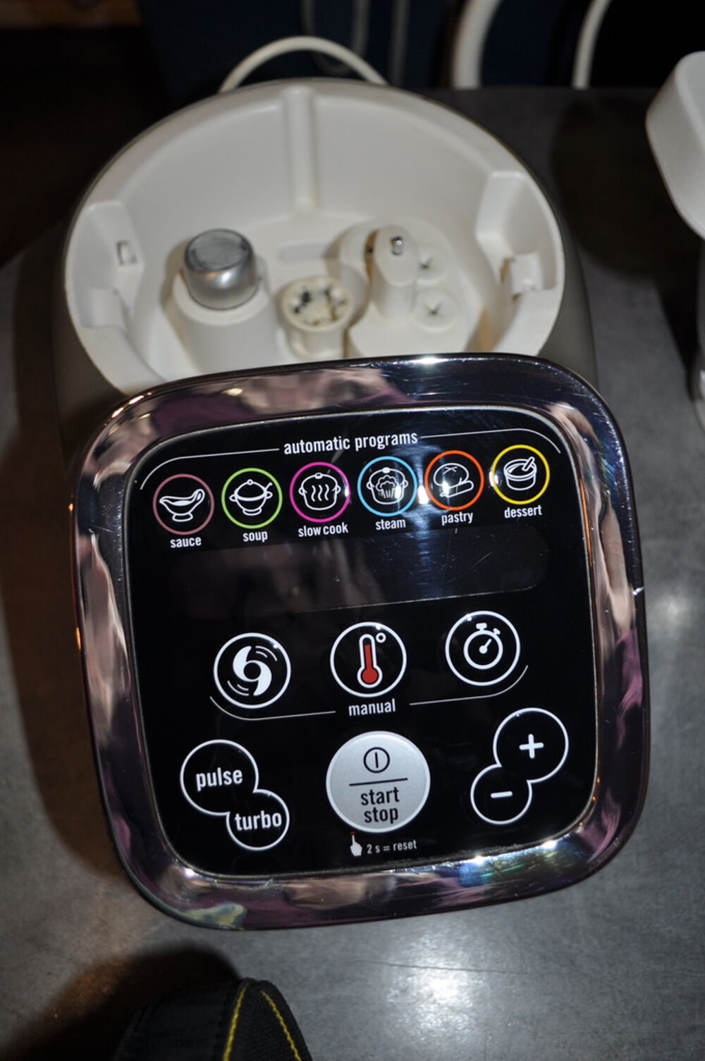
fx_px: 884
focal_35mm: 30
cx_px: 352
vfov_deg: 62.0
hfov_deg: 43.5
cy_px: 530
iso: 200
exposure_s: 1/60
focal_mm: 20
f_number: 3.8
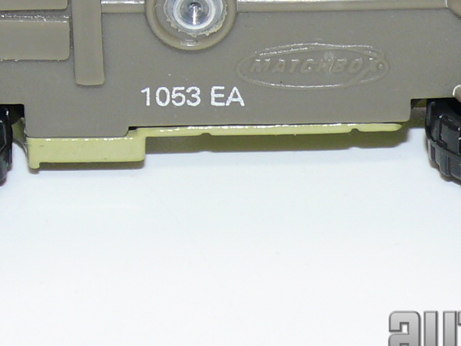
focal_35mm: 240
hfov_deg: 8.2
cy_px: -67
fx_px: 3197
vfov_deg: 6.2
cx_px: 209
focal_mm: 12.5
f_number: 4
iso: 100
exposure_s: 1/30
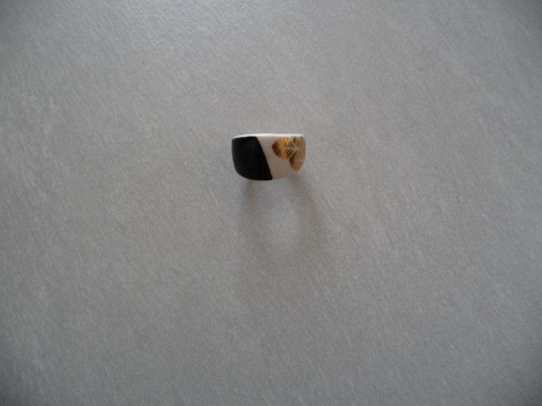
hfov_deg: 63.4
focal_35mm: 28
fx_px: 438
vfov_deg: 49.7
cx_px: 271
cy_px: 203
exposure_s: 1/30
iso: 100
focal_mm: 4.7
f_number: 3.3
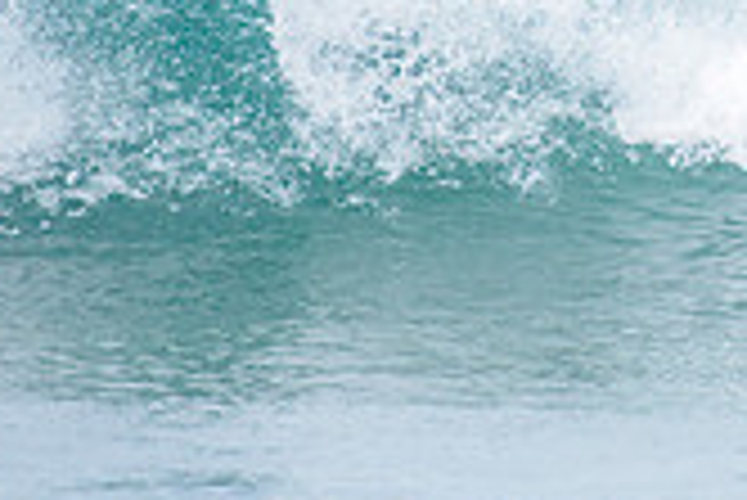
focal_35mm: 1748
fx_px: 36302
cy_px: -182
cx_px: 842
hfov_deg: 1.2
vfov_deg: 0.8
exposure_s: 1/2000
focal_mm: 500
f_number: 5.6
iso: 450
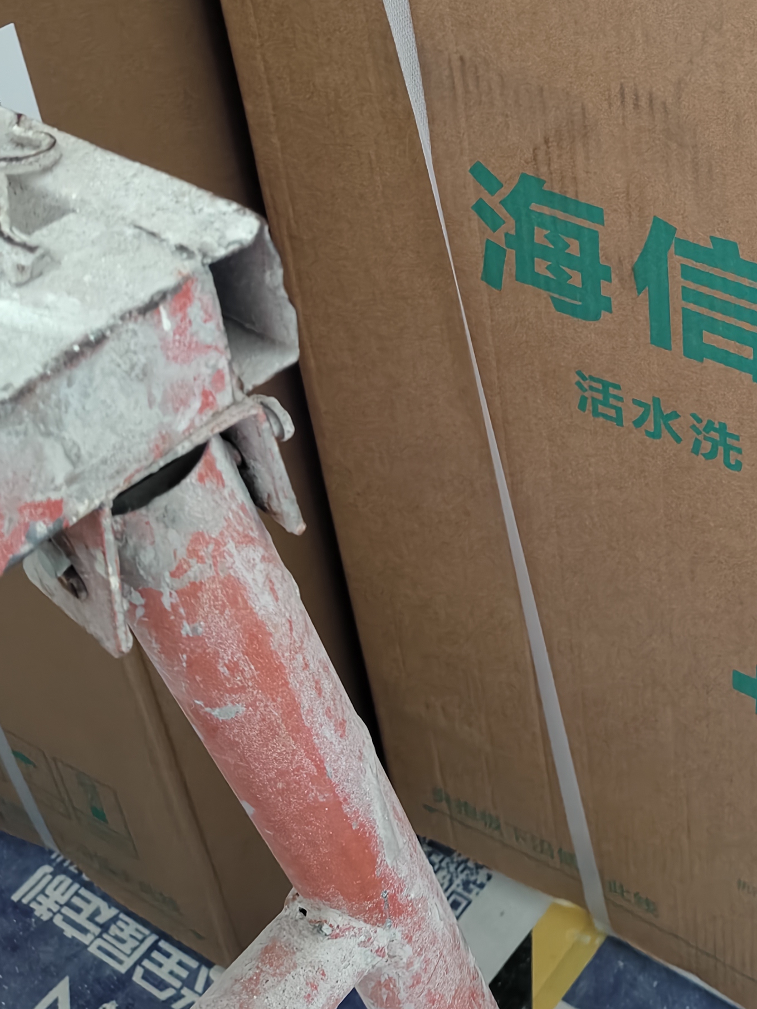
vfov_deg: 35.7
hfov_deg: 26.5
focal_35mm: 52
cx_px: 762
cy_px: 208
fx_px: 1516
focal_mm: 5.56
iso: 1791
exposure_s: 1/33.3
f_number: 1.88
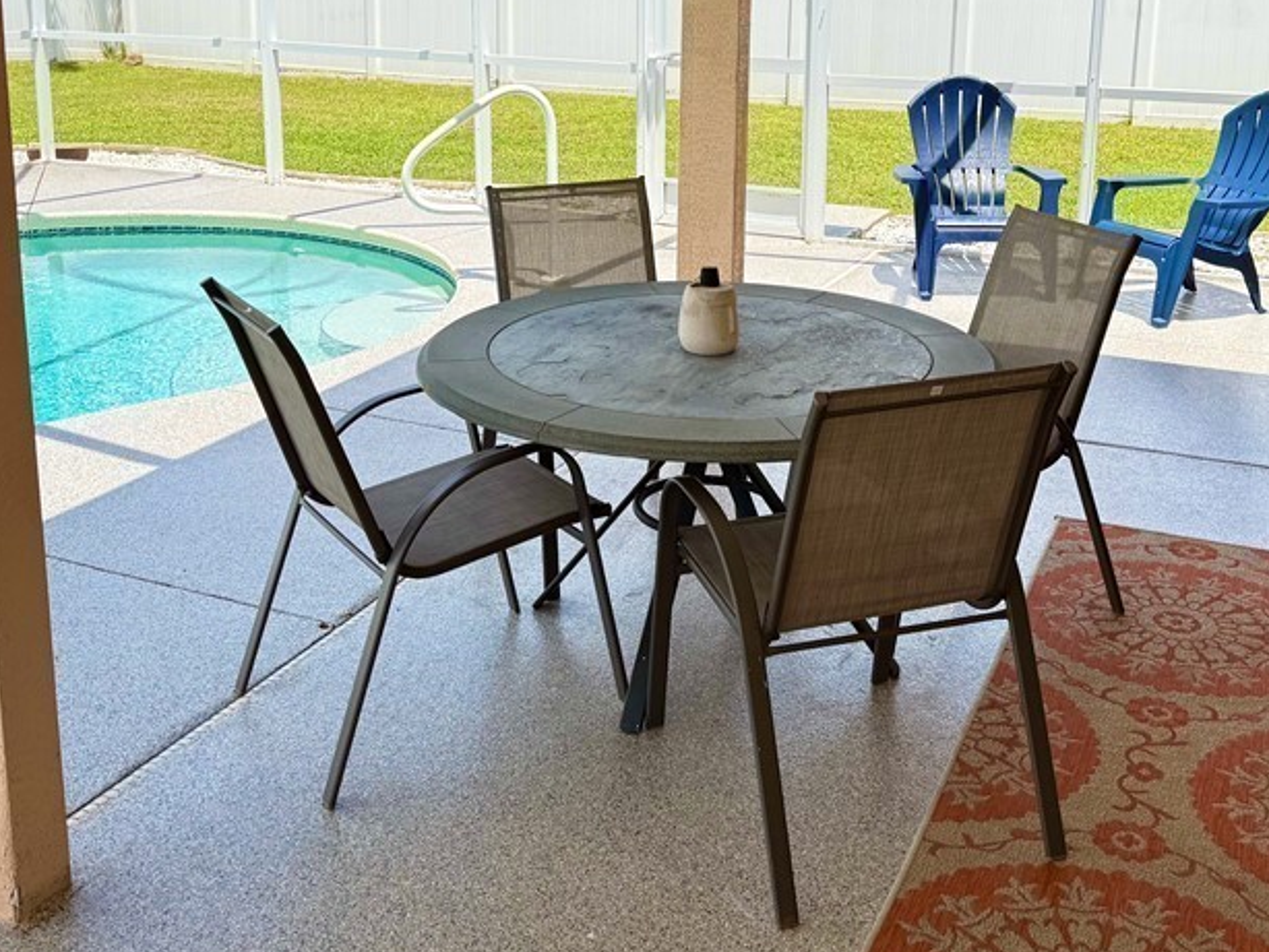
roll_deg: -1.0
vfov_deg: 35.1
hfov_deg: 46.7
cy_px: 219
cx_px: 682
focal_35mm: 40
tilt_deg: -11.0
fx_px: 1467
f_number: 1.78
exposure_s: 1/979
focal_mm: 6.76
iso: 80
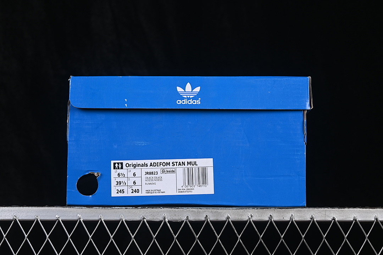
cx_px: 192
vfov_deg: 18.2
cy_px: 128
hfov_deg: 27.0
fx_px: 798
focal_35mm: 75
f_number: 8
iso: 160
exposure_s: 1/60
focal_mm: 50
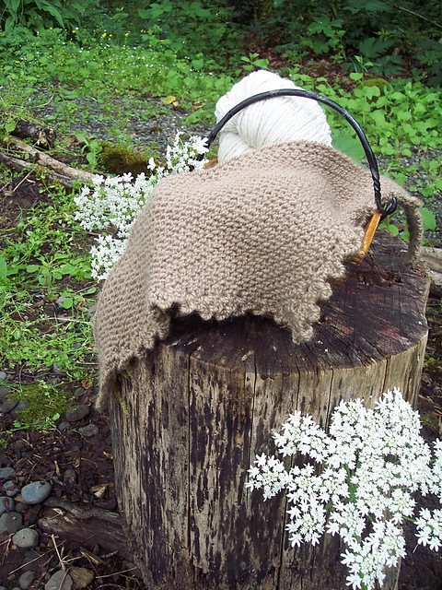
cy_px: 295
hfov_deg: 36.8
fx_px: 664
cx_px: 221
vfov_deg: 47.9
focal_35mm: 39
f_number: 3.4
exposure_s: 1/60
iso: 100
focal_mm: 8
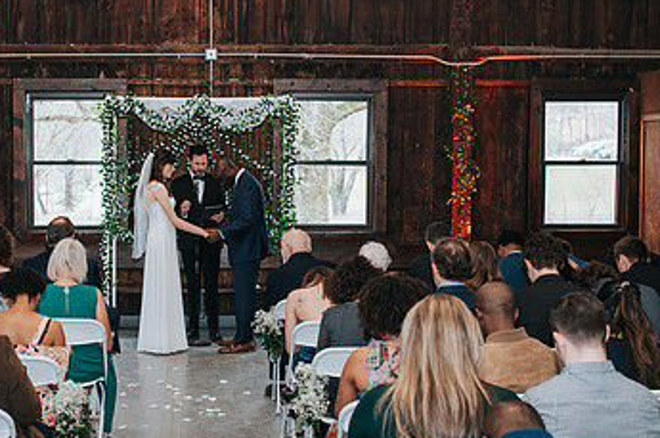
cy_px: 243
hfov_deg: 32.2
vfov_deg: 21.8
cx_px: 222
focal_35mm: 62
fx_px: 1135
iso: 1000
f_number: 2.8
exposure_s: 1/160
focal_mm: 35
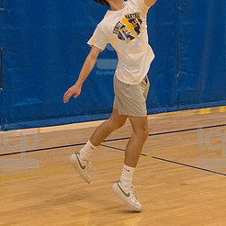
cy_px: 50
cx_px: 118
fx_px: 827
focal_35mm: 112
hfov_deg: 15.6
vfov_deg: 15.5
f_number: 5.6
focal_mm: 48
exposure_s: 1/400
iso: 10000
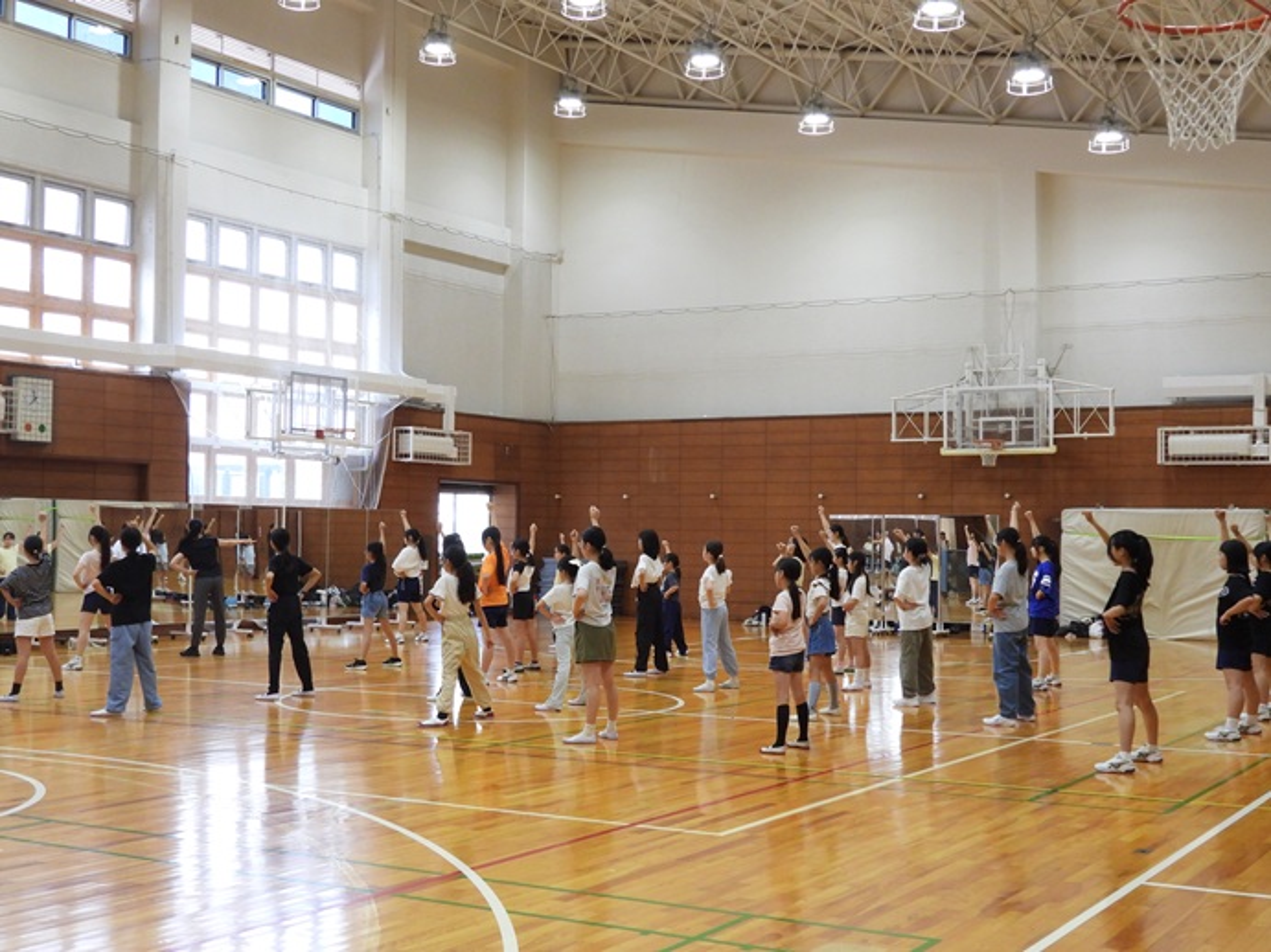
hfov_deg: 40.4
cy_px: 476
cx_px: 636
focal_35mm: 47
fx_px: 1725
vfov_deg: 30.9
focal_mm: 8.4
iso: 400
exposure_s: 1/80
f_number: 3.2
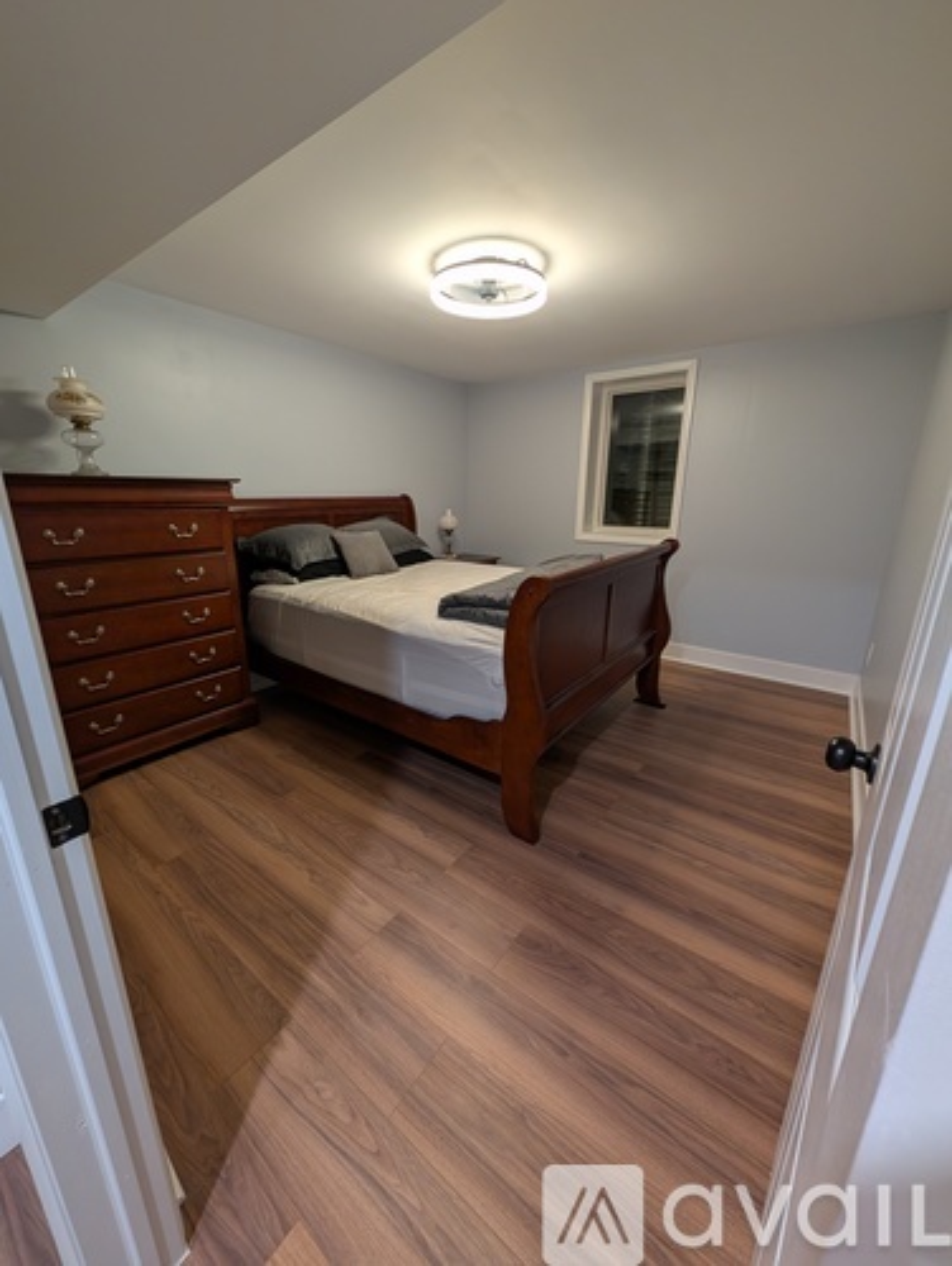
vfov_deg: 110.5
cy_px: 633
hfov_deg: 94.6
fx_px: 439
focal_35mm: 12
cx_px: 476
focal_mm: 2.02
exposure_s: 1/40
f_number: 1.7
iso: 90
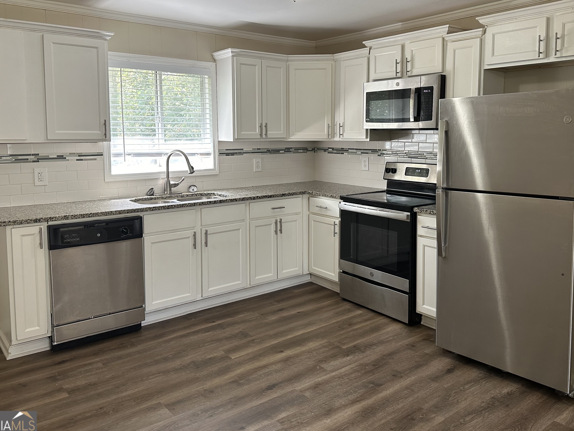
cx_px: 306
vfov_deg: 48.0
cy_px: 177
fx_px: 481
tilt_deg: -6.2
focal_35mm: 29
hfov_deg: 61.6
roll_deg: -0.3
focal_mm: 6.86
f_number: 1.78
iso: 160
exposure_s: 1/120
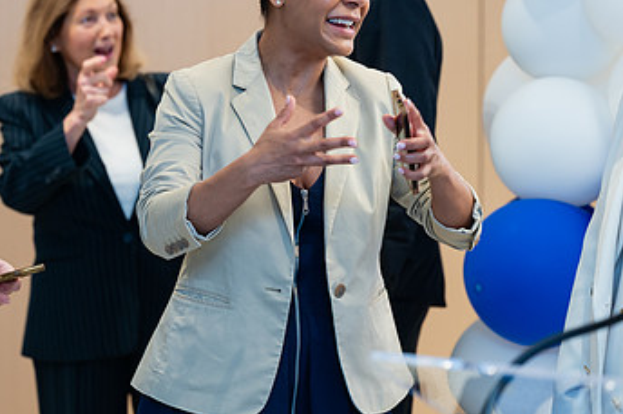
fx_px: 3131
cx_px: 279
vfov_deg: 7.6
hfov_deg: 11.4
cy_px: 116
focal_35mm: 181
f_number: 3.2
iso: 400
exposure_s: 1/160
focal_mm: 105
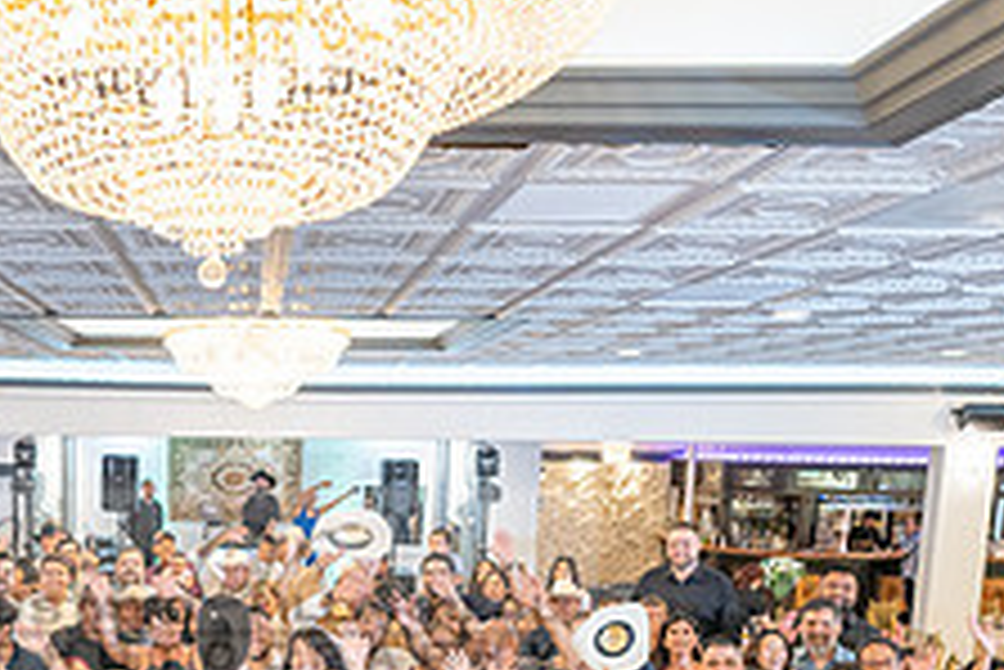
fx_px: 1060
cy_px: 596
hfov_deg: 48.1
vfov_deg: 33.4
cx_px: 216
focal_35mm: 38
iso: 1000
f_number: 2.8
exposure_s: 1/125
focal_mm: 14.6
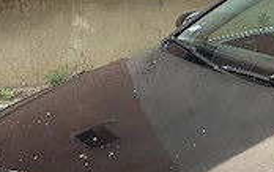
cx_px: 290
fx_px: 710
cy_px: 177
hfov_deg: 20.9
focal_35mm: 95
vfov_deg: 13.6
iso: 50
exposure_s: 1/152
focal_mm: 4.32
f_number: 2.4
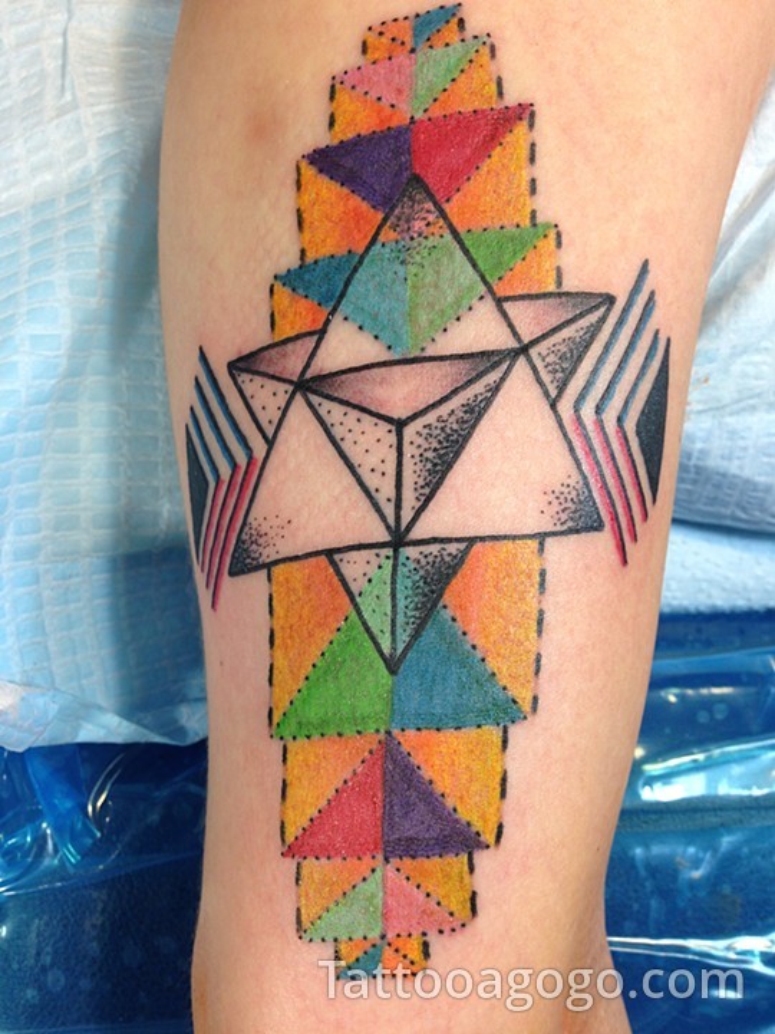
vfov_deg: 55.4
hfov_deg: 42.9
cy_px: 517
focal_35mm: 33
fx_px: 985
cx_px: 388
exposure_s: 1/30
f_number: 2.4
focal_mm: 4.1
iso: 64
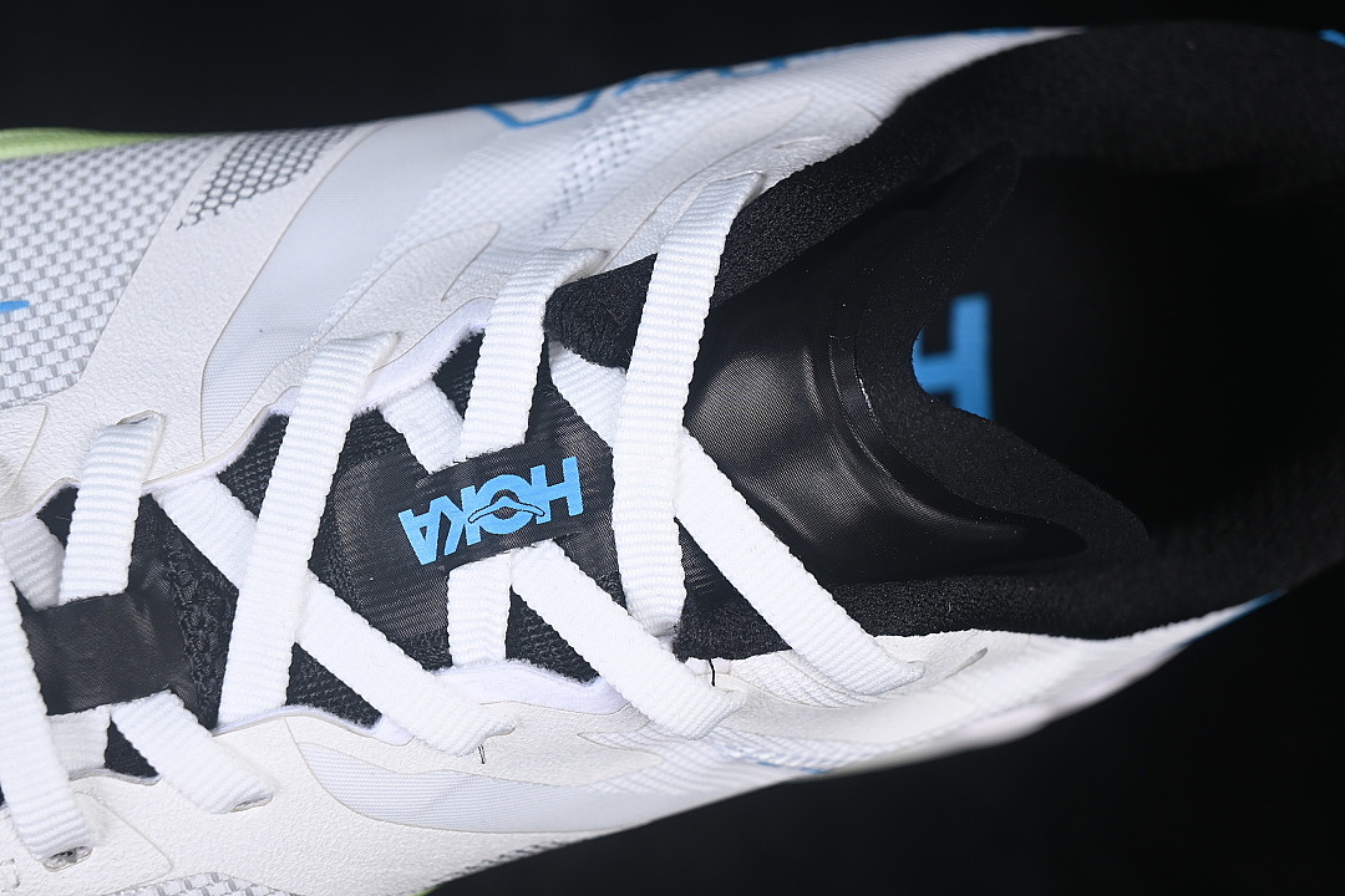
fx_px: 2802
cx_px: 672
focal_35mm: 75
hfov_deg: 27.0
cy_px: 448
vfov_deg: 18.2
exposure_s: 1/100
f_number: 7.1
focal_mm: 50
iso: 160
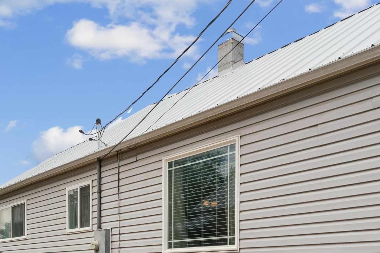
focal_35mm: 41
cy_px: 269
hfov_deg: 46.5
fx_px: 433
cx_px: 125
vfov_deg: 29.8
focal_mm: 17.9
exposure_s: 1/400
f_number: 13
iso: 400
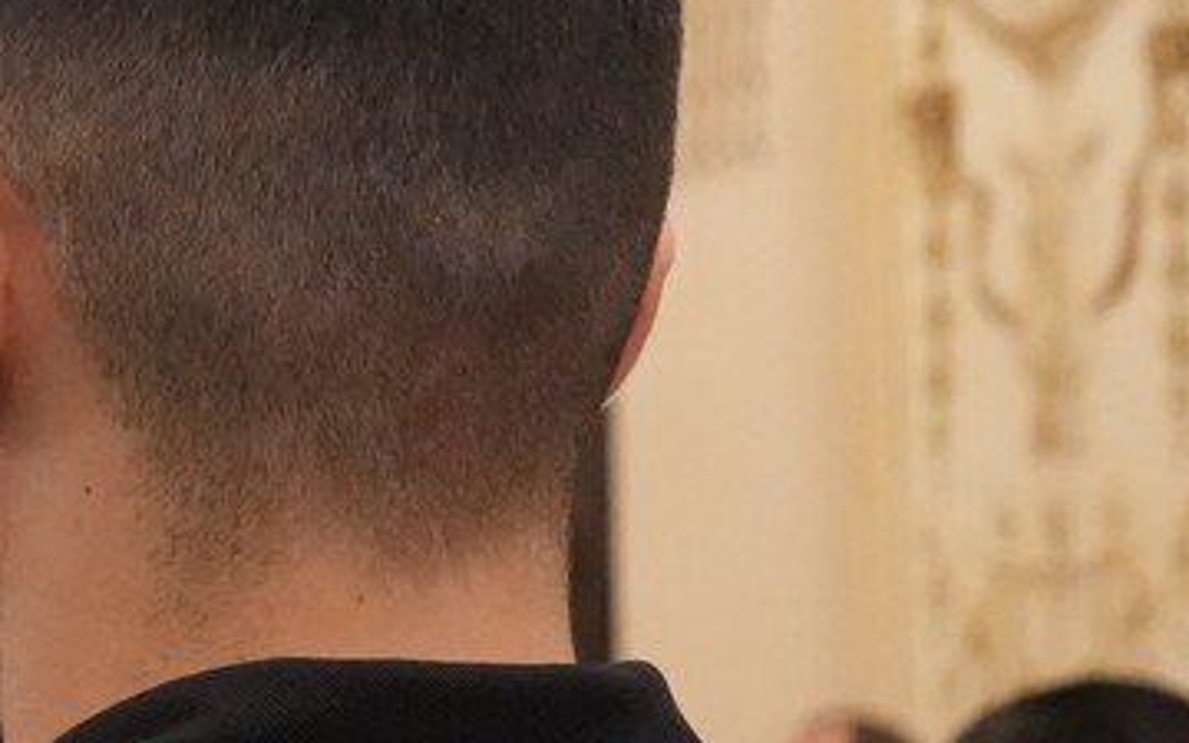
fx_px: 5185
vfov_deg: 8.2
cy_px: 743
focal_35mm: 160
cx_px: -343
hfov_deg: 12.7
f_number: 4
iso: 10000
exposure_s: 1/160
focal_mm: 33
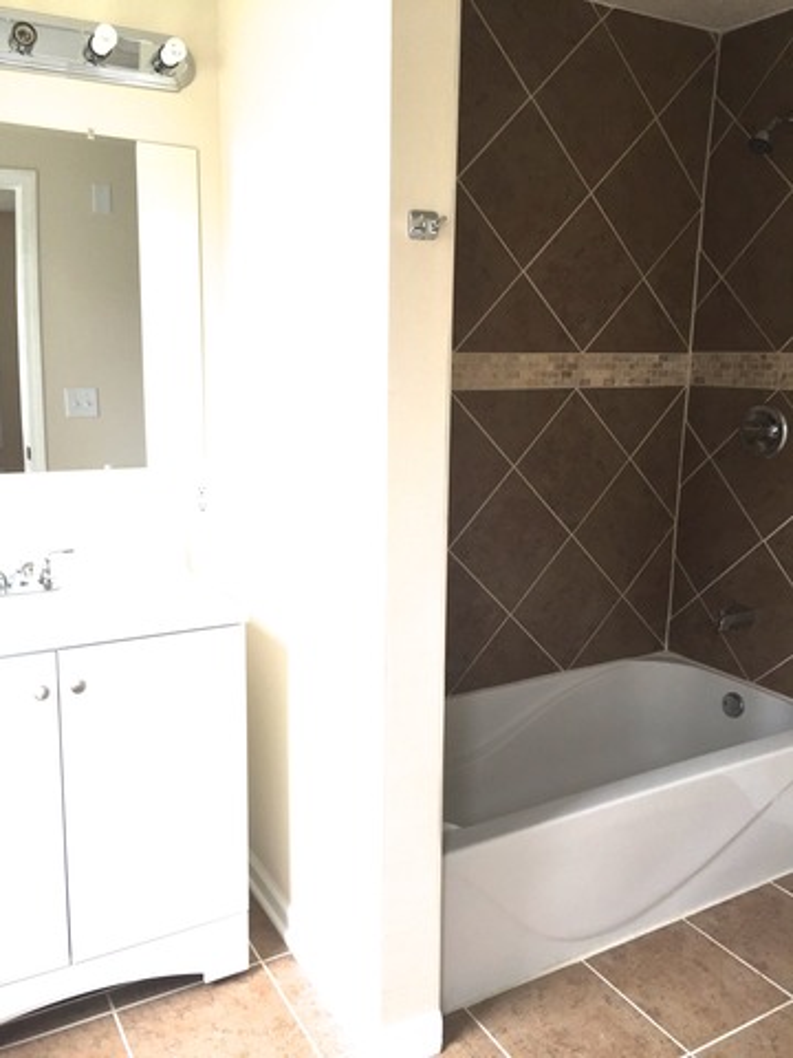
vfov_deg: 61.7
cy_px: 529
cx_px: 396
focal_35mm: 29
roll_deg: +0.6
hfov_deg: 48.2
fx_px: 886
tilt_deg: -10.1
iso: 32
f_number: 2.2
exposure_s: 1/120
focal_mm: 4.15
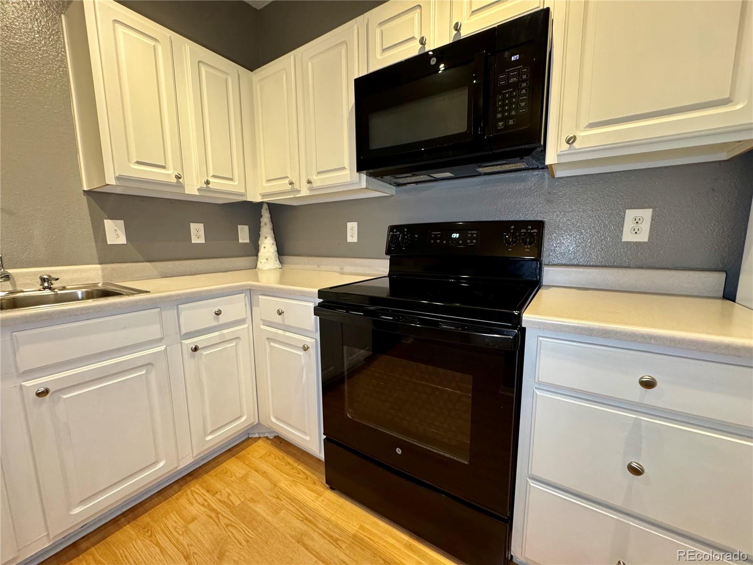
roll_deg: +0.5
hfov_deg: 102.1
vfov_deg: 85.7
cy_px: 282
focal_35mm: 14
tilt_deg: -7.4
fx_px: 305
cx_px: 376
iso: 400
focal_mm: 2.22
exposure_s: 1/60
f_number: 2.2
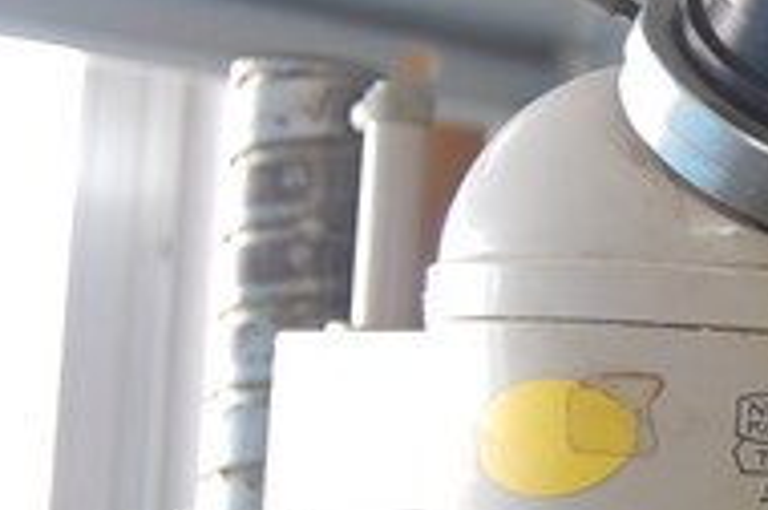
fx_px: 1746
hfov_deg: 23.7
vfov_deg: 16.6
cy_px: 269
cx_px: 768
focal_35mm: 82
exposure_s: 1/30
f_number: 4
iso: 560
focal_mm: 26
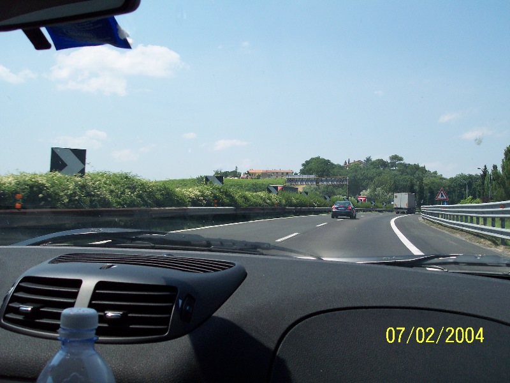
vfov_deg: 37.7
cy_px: 192
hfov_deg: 49.0
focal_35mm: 38
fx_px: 560
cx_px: 255
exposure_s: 1/500
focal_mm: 8
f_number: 4.8
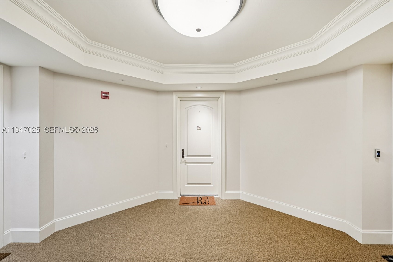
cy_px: 131
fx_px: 175
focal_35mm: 16
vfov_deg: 73.7
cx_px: 196
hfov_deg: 96.7
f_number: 8
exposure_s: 1/5
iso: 400
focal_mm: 16
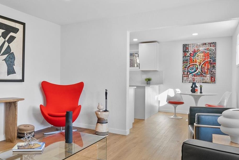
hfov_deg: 65.1
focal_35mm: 28
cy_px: 90
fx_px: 186
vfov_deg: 46.3
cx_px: 103
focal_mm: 16
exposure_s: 1/20
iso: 800
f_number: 8
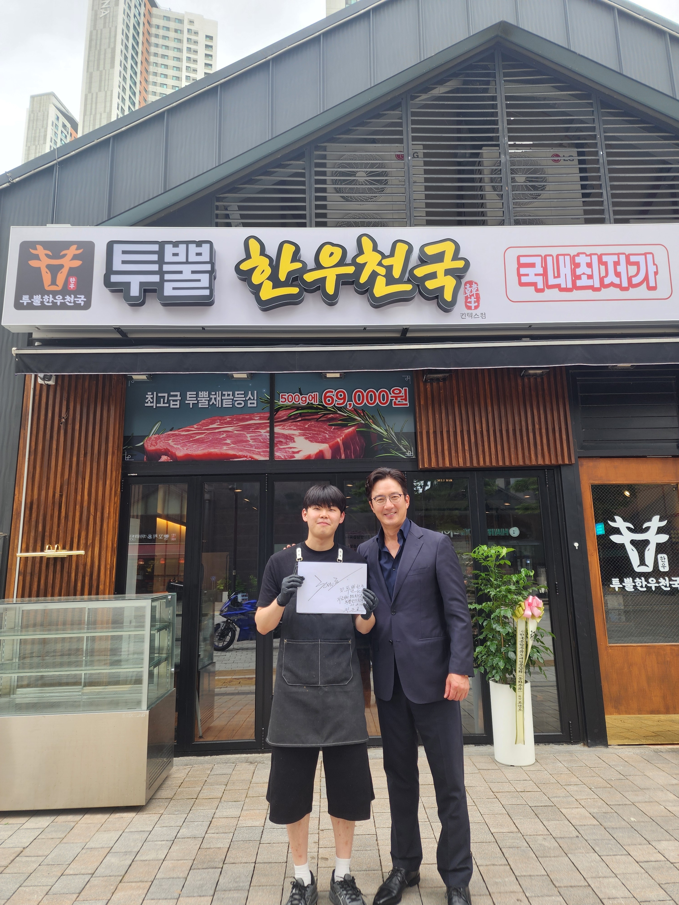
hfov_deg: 58.9
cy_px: 452
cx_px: 340
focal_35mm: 23
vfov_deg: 73.9
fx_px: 602
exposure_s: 1/196
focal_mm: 6.4
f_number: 1.8
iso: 12
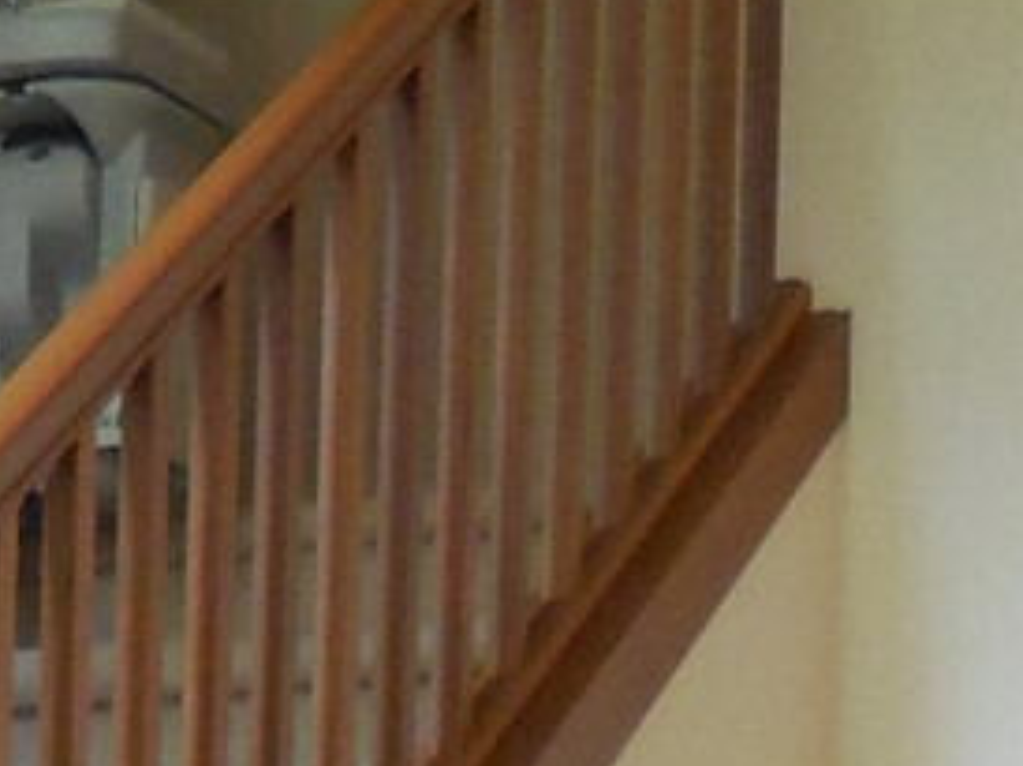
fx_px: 4311
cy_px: 1652
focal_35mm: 146
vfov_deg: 9.3
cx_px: -131
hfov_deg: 13.2
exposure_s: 1/30
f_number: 3.3
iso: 400
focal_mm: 4.5
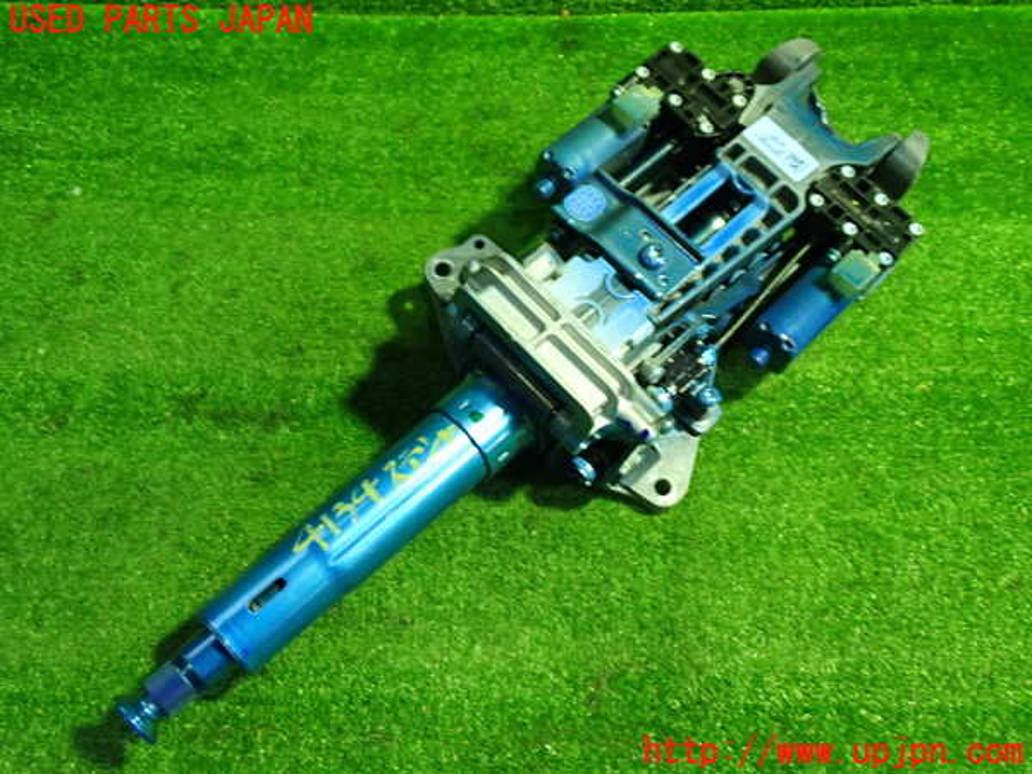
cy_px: 387
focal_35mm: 36
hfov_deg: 51.4
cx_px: 516
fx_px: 1073
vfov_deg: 39.7
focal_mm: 6.37
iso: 400
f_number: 2.5
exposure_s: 1/40
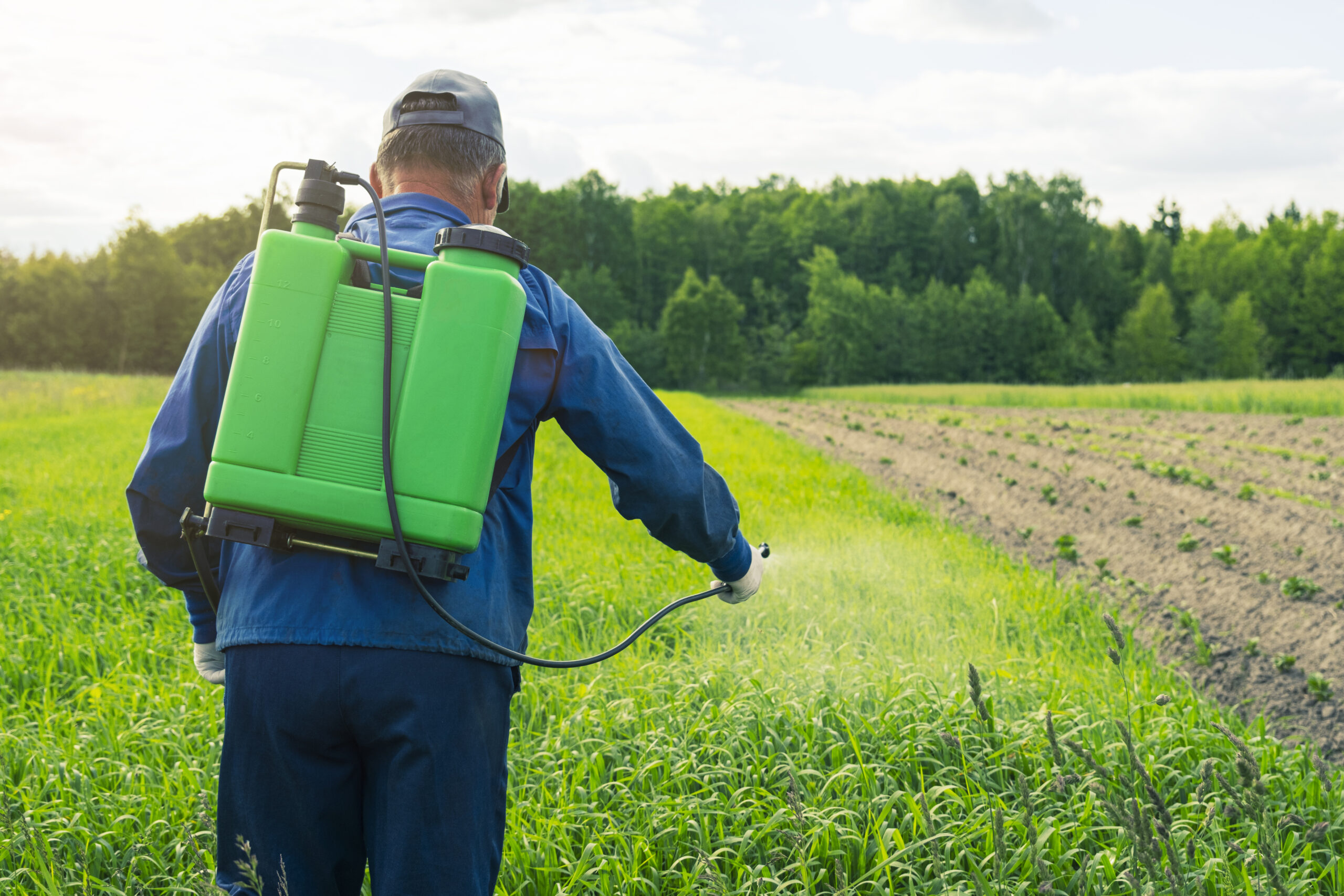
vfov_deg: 29.2
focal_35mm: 46
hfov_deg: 42.7
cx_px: 672
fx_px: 1717
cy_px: 448
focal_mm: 30.8
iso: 160
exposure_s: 1/480
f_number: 4
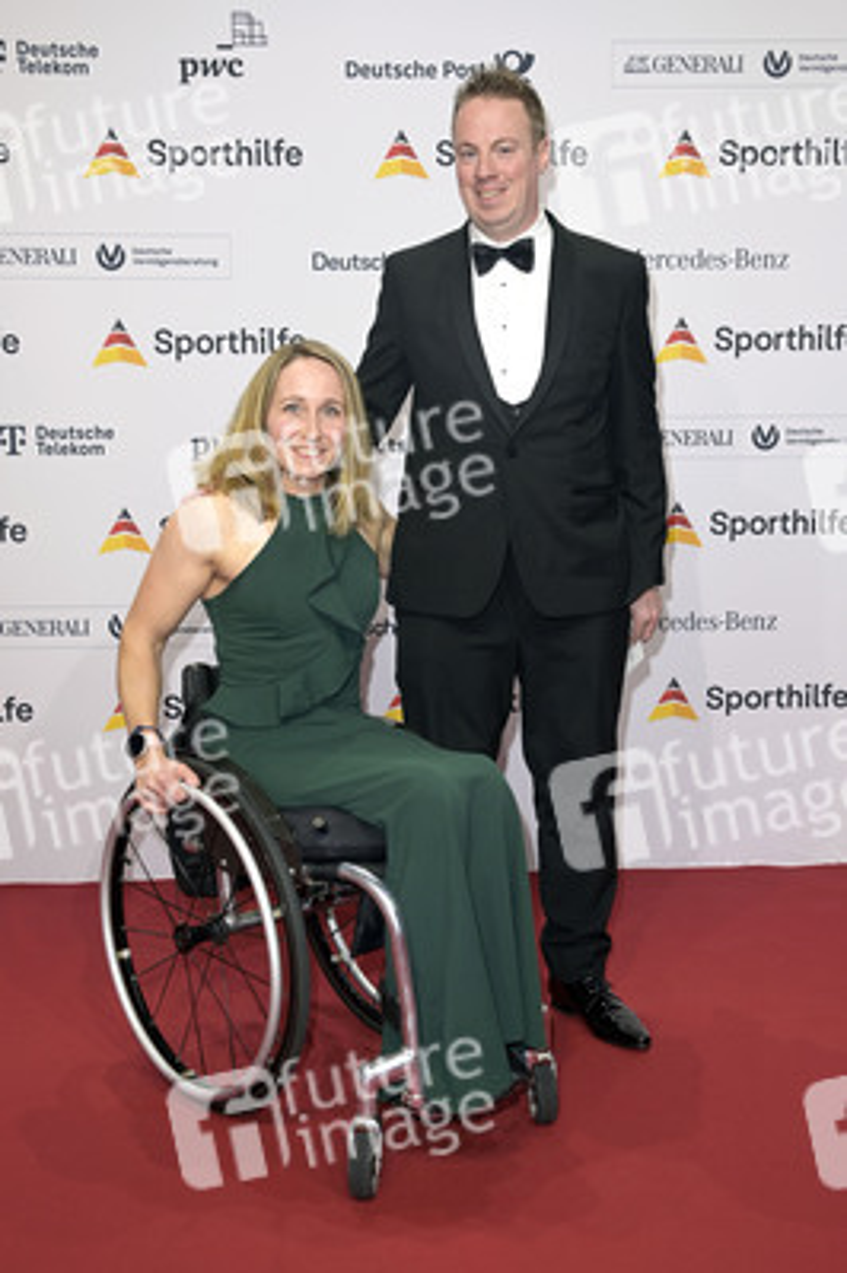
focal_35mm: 42
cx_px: 424
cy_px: 636
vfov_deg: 46.4
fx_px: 1485
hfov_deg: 31.8
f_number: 5.6
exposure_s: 1/250
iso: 500
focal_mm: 42
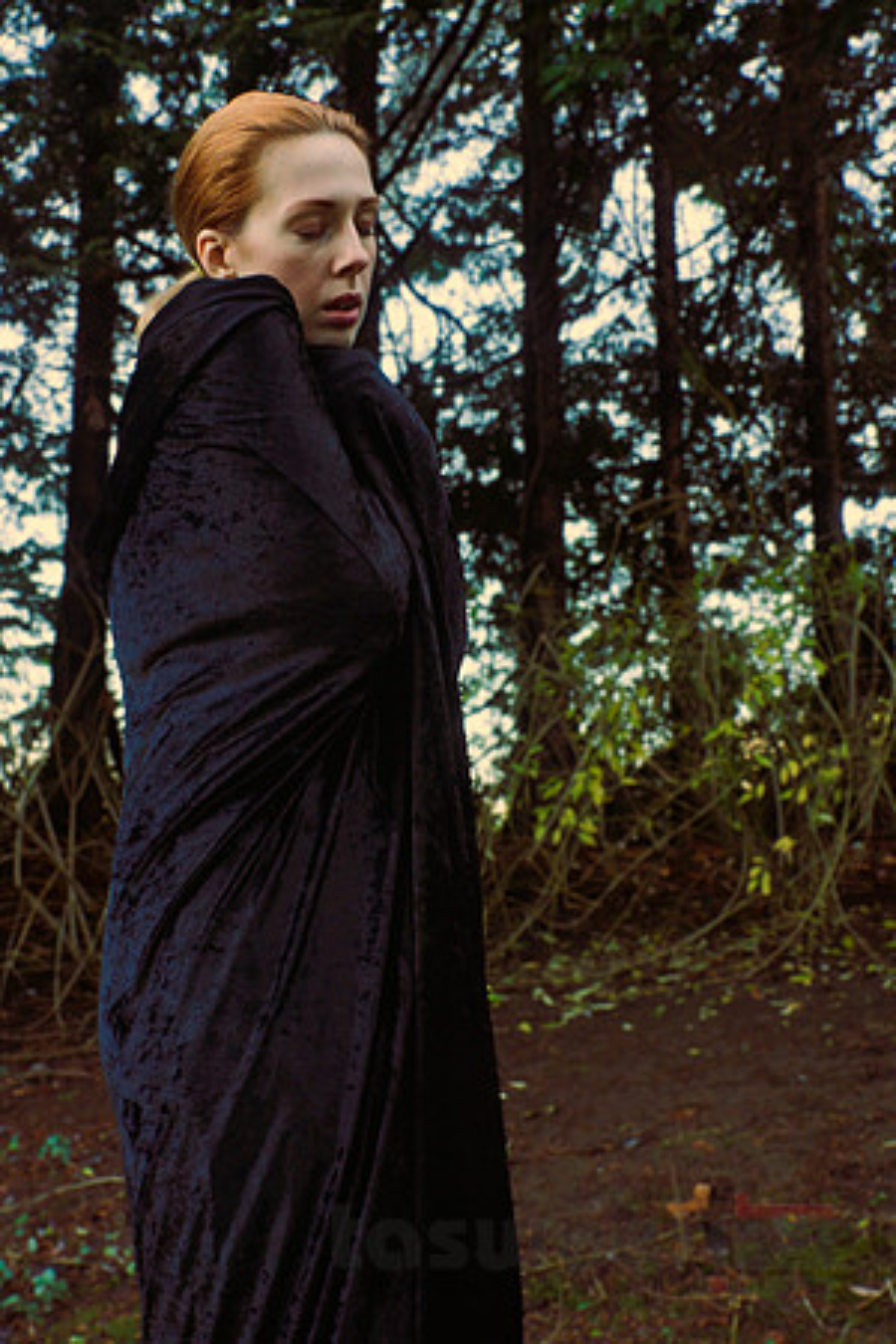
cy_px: 672
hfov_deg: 36.9
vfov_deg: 53.1
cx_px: 448
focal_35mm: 36
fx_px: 1344
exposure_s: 1/80
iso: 400
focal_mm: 24
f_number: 5.6
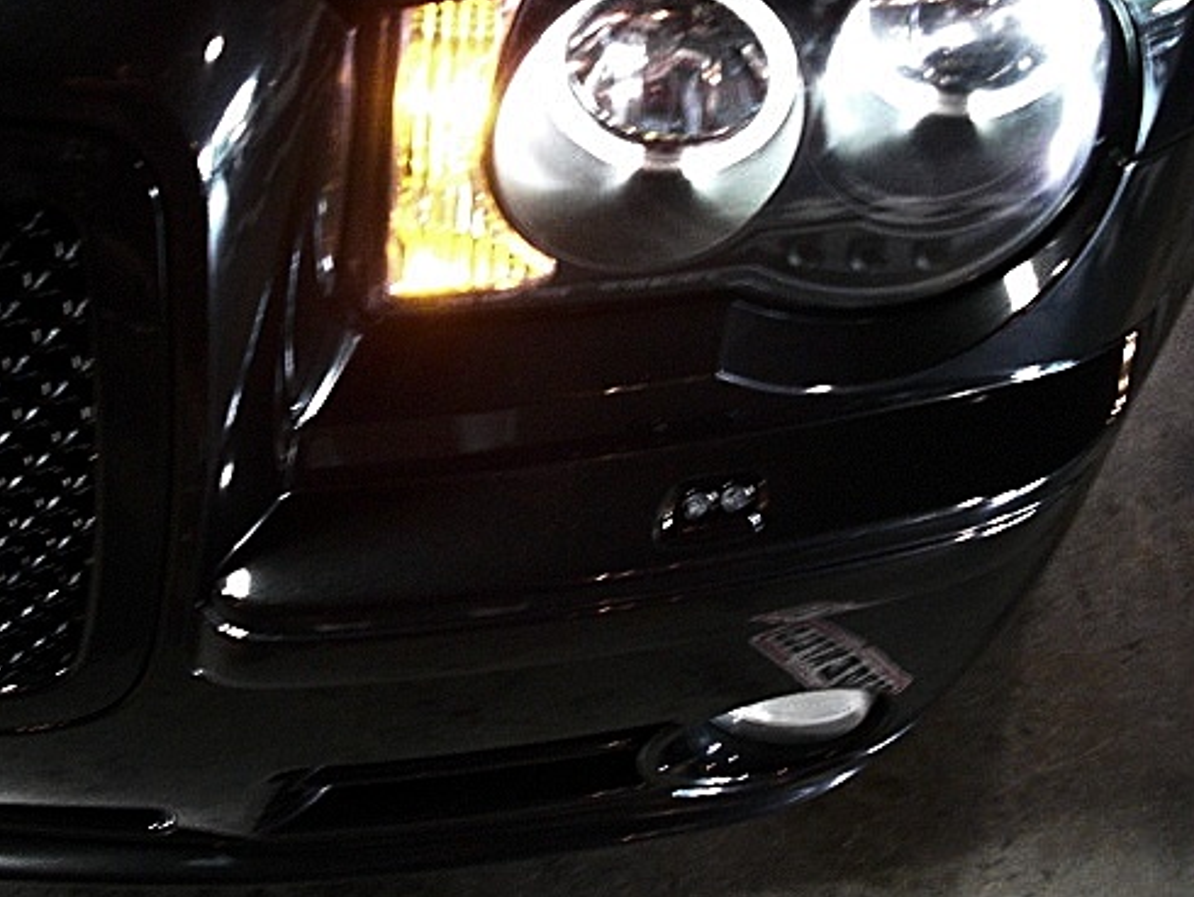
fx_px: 1622
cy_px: 336
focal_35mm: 47
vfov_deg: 30.8
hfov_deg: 40.4
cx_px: 534
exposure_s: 1/15
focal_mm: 6.3
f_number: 2.8
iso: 800
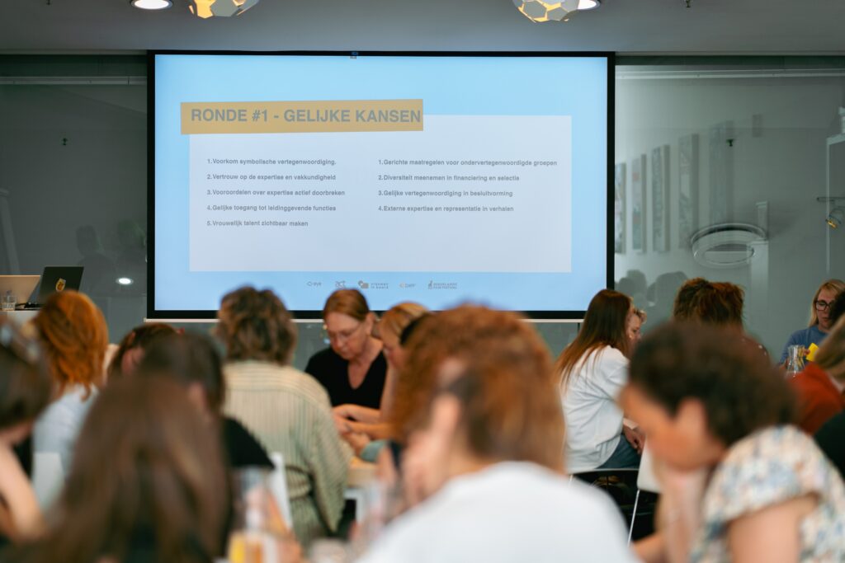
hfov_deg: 23.8
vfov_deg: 16.0
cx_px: 422
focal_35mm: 85
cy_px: 282
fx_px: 2004
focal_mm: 85
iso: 200
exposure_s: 1/320
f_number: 1.8
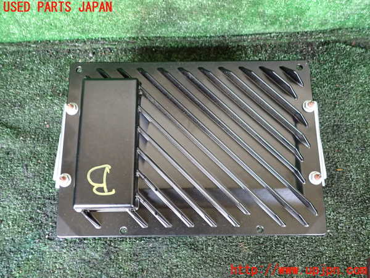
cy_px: 139
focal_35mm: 30
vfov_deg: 46.8
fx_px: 321
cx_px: 185
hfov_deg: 60.0
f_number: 2.3
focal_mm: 5.4
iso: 320
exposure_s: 1/30
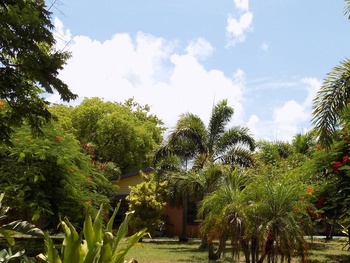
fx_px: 445
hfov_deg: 42.8
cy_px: 244
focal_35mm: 44
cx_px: 205
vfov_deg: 31.1
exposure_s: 1/800
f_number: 3.1
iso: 80
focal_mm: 4
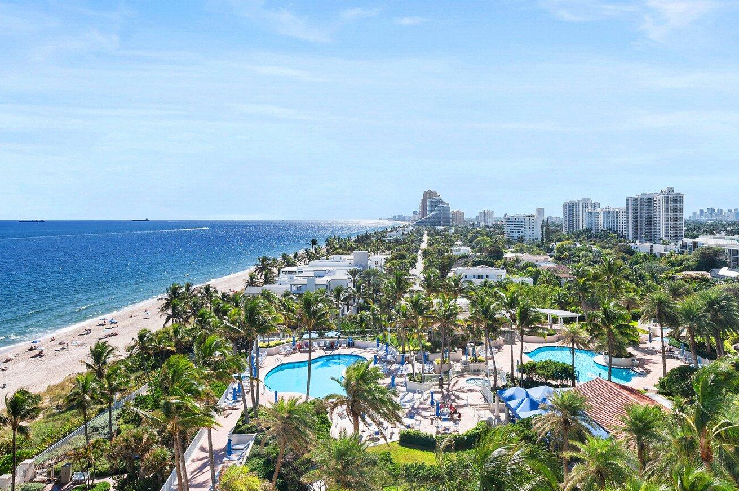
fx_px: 513
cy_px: 258
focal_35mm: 25
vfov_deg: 51.2
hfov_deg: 71.1
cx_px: 426
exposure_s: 1/200
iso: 200
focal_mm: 16
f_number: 8
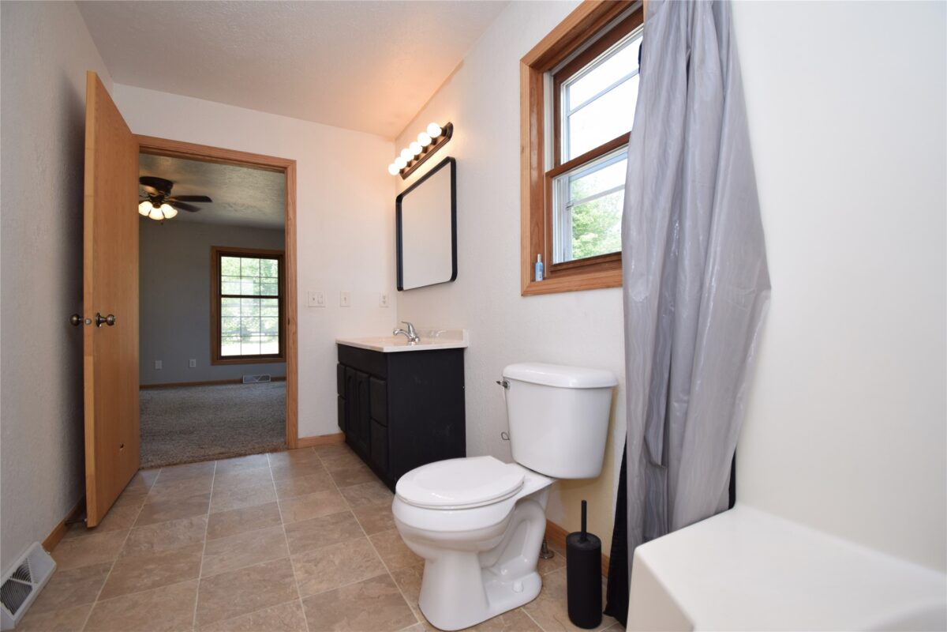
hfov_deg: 100.4
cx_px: 474
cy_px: 316
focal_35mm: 15
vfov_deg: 77.3
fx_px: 395
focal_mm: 10
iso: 400
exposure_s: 1/125
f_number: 5.6
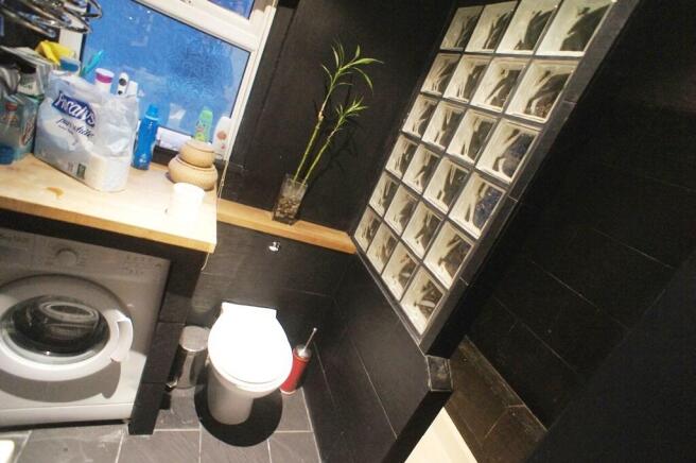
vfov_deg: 53.0
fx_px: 464
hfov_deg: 73.8
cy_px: 232
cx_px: 348
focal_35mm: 24
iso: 1600
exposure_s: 1/30
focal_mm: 16
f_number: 2.8
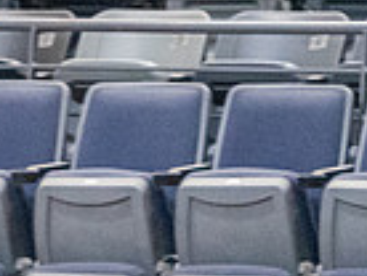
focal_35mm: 1088
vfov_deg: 1.4
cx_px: 86
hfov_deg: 1.8
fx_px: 11555
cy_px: 273
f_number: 2.8
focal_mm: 200
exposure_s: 1/250
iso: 12800
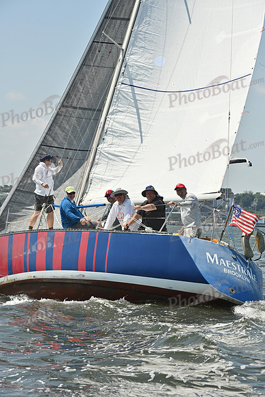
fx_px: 1324
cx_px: 132
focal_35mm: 120
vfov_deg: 17.1
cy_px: 198
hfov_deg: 11.4
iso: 320
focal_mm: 120
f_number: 10
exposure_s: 1/1250
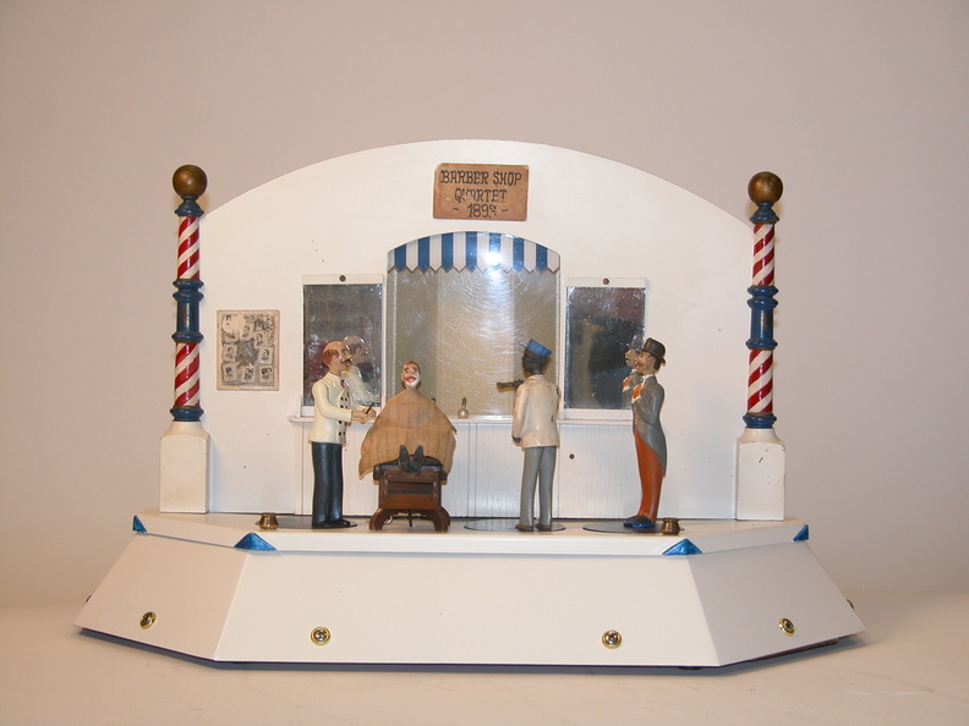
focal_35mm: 69
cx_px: 484
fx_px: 1932
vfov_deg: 21.3
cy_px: 363
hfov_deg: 28.2
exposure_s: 1/60.3
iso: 100
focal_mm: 17.8
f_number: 3.3
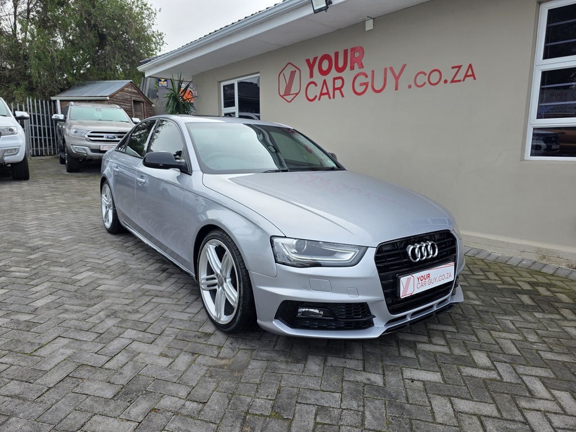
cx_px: 288
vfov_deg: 58.9
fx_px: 383
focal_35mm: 23
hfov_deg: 73.9
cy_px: 216
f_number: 1.7
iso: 80
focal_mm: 6.3
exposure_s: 1/2122
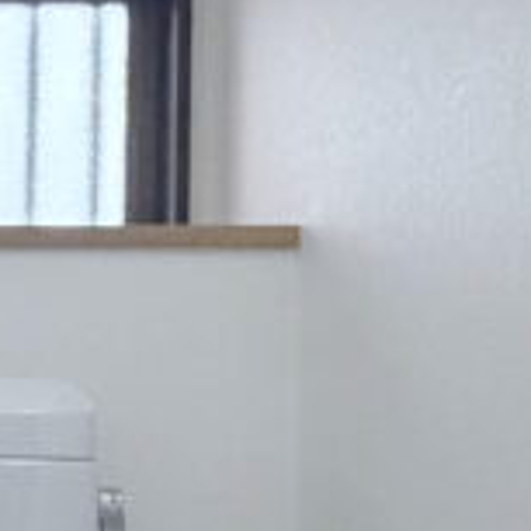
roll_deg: -0.2
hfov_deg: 19.0
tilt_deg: +1.5
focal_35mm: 83
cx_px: -198
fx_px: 1440
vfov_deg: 20.0
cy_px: 573
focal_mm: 2.22
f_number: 2.2
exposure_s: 1/118
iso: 320
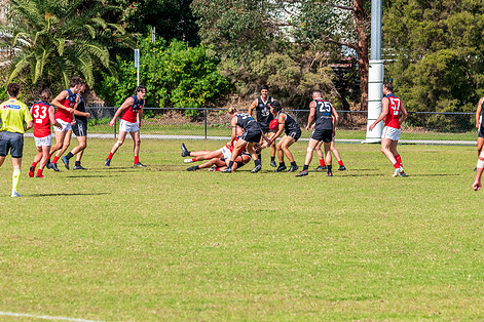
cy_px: 149
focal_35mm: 271
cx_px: 248
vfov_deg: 5.1
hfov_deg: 7.6
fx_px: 3643
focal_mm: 220
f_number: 11
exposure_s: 1/1600
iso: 1250
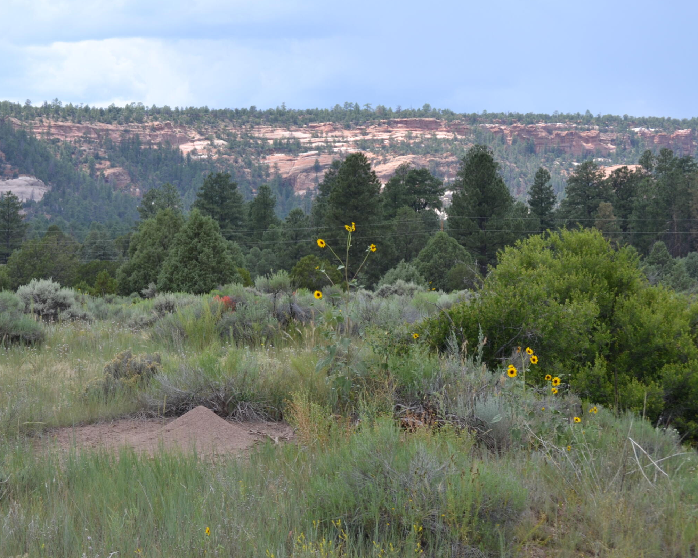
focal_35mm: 116
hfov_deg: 16.5
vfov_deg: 13.3
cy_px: 332
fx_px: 2390
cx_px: 190
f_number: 6.3
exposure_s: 1/160
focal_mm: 55
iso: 100
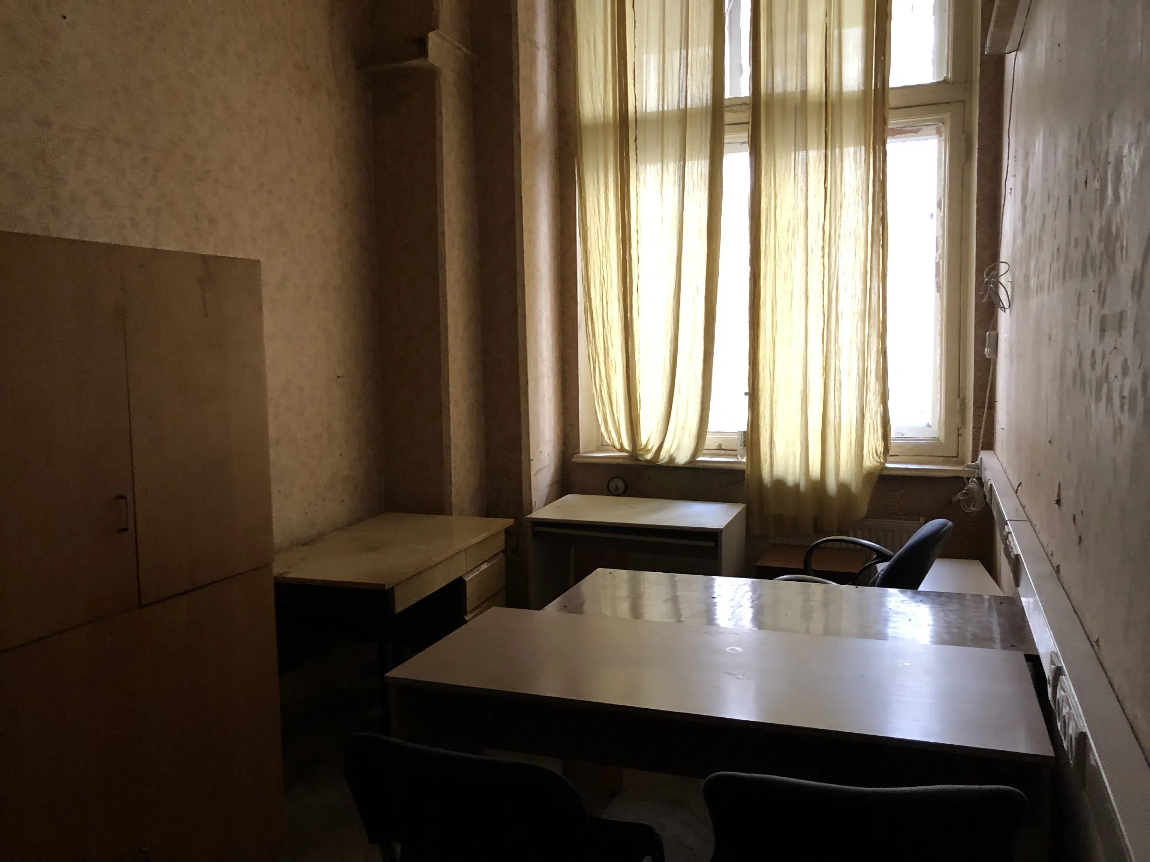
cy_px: 431
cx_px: 575
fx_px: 930
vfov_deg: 49.7
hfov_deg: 63.4
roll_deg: +1.1
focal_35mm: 28
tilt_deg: -2.9
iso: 80
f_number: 1.8
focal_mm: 4
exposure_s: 1/17
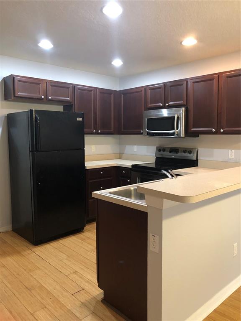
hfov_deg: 49.7
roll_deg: +0.4
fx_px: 260
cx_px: 120
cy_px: 160
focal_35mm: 28
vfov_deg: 63.4
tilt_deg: -6.0
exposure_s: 1/15
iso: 80
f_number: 1.8
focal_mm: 3.99
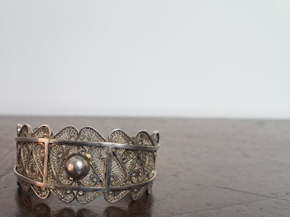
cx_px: 74
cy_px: 170
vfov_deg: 36.6
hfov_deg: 47.3
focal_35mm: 38
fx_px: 318
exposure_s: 1/50
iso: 200
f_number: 1.8
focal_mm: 5.23
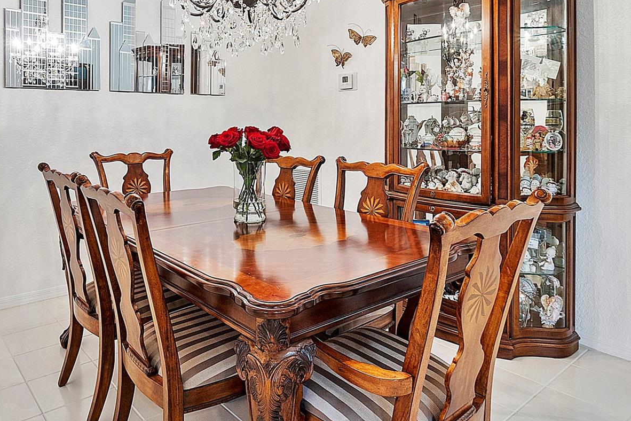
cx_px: 268
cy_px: 127
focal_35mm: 26
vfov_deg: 48.4
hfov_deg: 69.0
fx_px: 456
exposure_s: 1/4
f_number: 9
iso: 250
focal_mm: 10
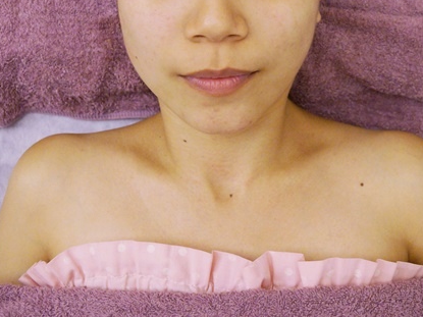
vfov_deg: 28.3
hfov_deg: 38.1
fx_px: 611
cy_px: 50
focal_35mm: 50
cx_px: 253
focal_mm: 18
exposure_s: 1/60
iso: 1000
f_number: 4
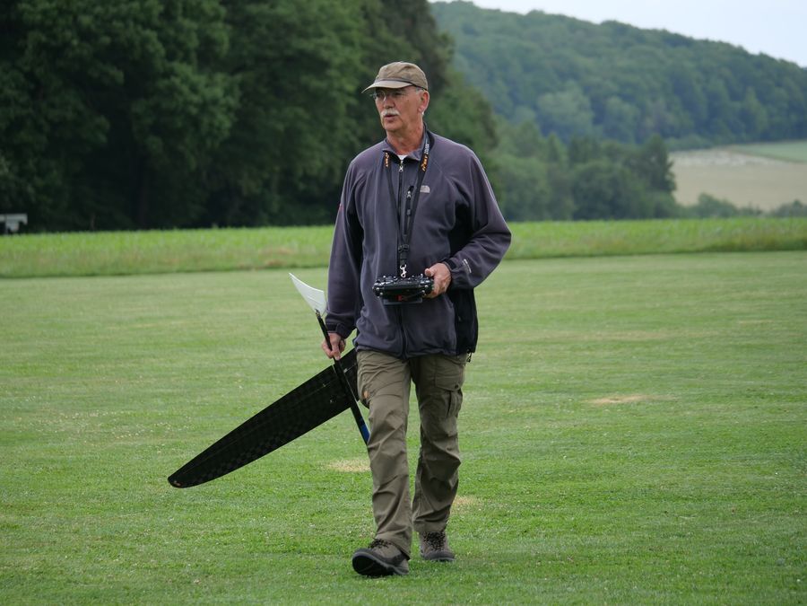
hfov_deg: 9.9
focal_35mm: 200
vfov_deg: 7.4
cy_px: 303
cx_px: 404
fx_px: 4663
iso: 200
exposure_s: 1/320
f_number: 4
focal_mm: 100
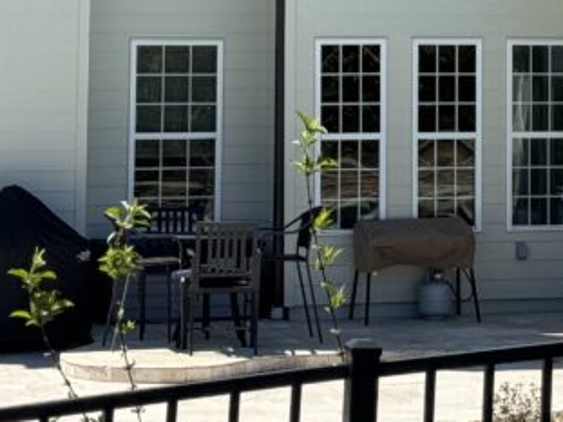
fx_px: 2569
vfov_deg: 9.1
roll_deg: -0.6
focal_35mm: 158
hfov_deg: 12.4
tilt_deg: +5.2
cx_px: 469
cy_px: -232
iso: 64
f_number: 1.78
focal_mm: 6.86
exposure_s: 1/2959
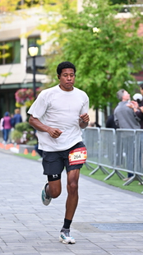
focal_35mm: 173
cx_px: 96
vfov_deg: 12.4
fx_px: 1168
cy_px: 65
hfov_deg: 7.0
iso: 1000
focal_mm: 93
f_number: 2.8
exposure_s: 1/1600
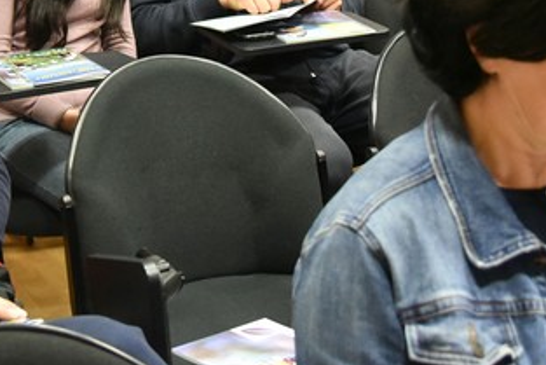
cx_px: 131
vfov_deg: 14.9
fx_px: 1350
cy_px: -62
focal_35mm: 89
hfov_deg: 22.6
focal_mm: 34
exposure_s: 1/200
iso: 8000
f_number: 4
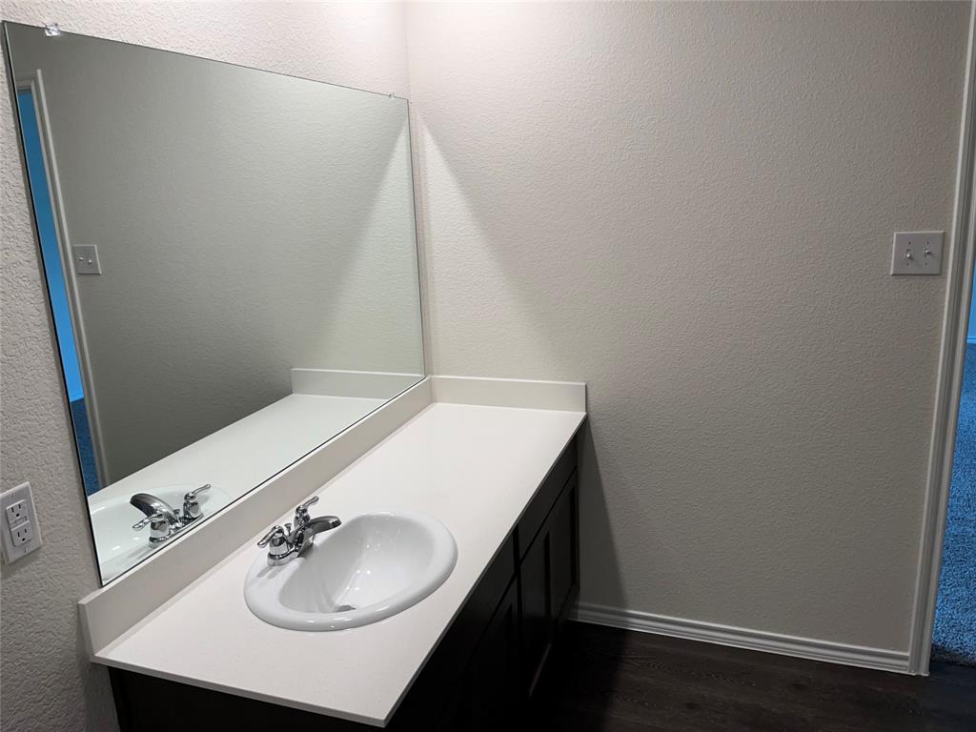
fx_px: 733
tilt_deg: -13.8
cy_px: 366
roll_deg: +1.2
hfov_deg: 67.3
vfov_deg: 53.1
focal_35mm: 26
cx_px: 488
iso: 80
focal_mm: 5.1
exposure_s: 1/120
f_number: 1.6
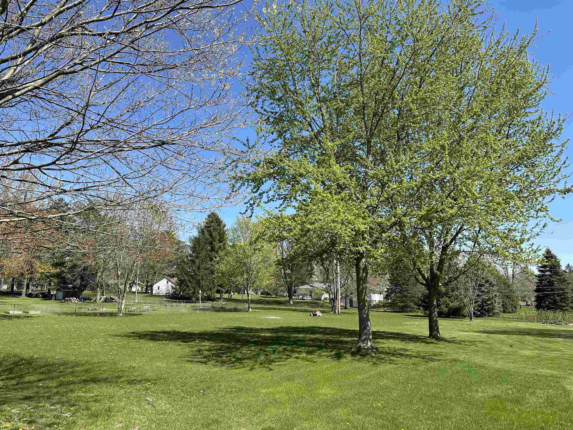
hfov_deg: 71.6
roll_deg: -1.7
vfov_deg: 56.8
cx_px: 286
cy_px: 215
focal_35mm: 24
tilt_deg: +11.2
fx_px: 397
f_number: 1.78
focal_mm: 6.86
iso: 80
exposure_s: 1/2967
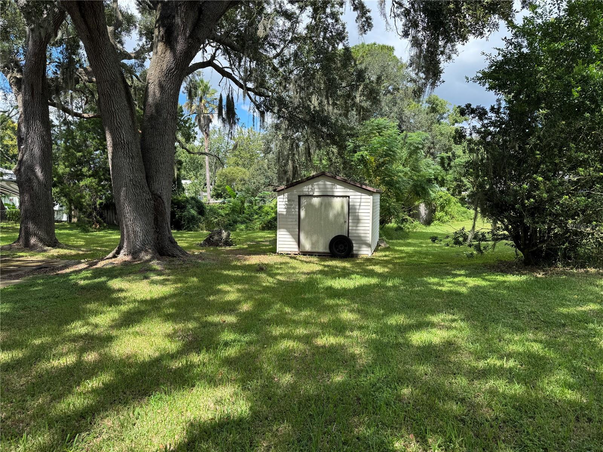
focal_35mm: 24
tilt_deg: -7.9
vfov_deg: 56.8
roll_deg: +0.3
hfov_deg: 71.6
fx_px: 418
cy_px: 226
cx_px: 302
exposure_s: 1/1261
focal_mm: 6.76
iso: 80
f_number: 1.78
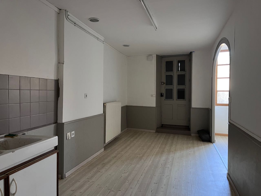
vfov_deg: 53.1
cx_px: 130
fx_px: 196
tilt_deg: -1.6
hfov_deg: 67.3
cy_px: 98
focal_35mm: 26
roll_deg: +0.3
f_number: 1.6
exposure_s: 1/76
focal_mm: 5.1
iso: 125
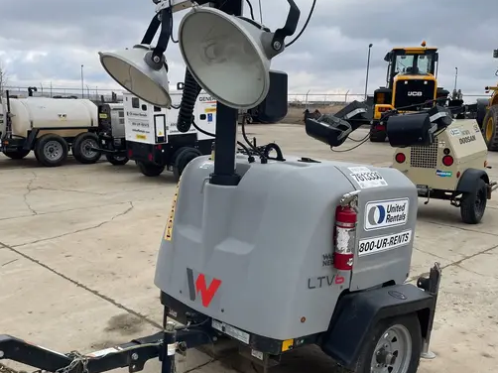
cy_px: 219
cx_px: 241
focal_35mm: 38
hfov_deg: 49.0
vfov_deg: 37.6
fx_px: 546
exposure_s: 1/1335
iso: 32
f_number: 1.6
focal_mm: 4.2
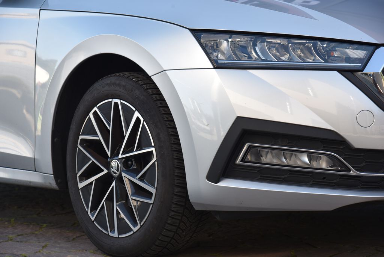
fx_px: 1121
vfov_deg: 13.1
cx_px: 192
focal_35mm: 105
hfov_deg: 19.4
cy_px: 128
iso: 500
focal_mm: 105
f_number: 7.1
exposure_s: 1/200
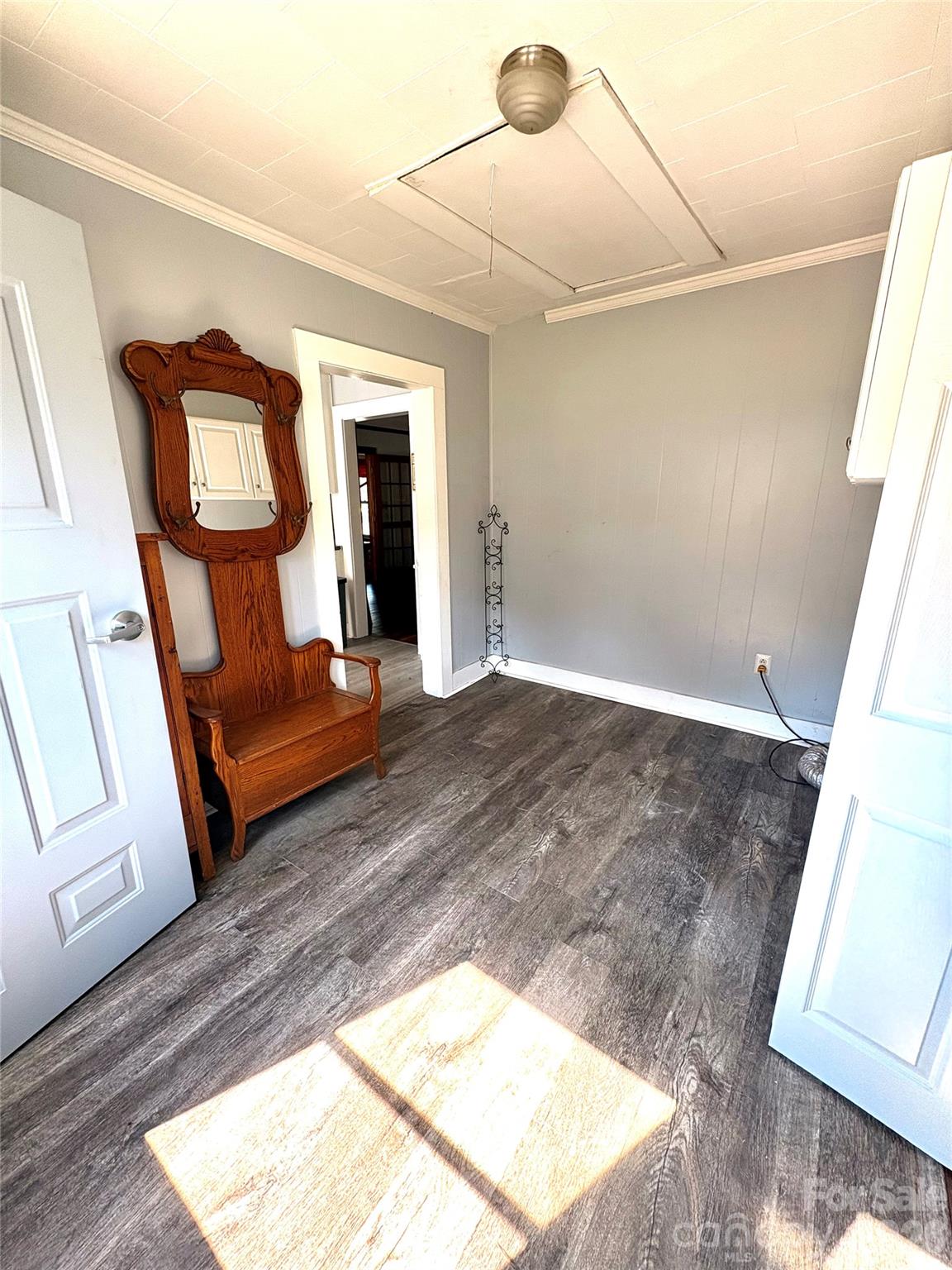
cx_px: 476
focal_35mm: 14
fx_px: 513
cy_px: 635
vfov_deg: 102.1
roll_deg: +0.1
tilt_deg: -14.0
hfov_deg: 85.7
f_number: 2.2
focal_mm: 2.22
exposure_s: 1/99
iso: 125
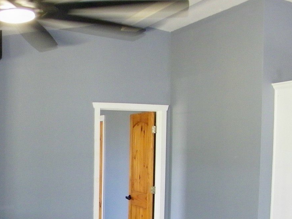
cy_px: 200
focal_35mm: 61
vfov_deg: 23.4
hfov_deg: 30.7
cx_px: 46
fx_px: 515
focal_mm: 5
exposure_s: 1/30
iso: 200
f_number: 3.5
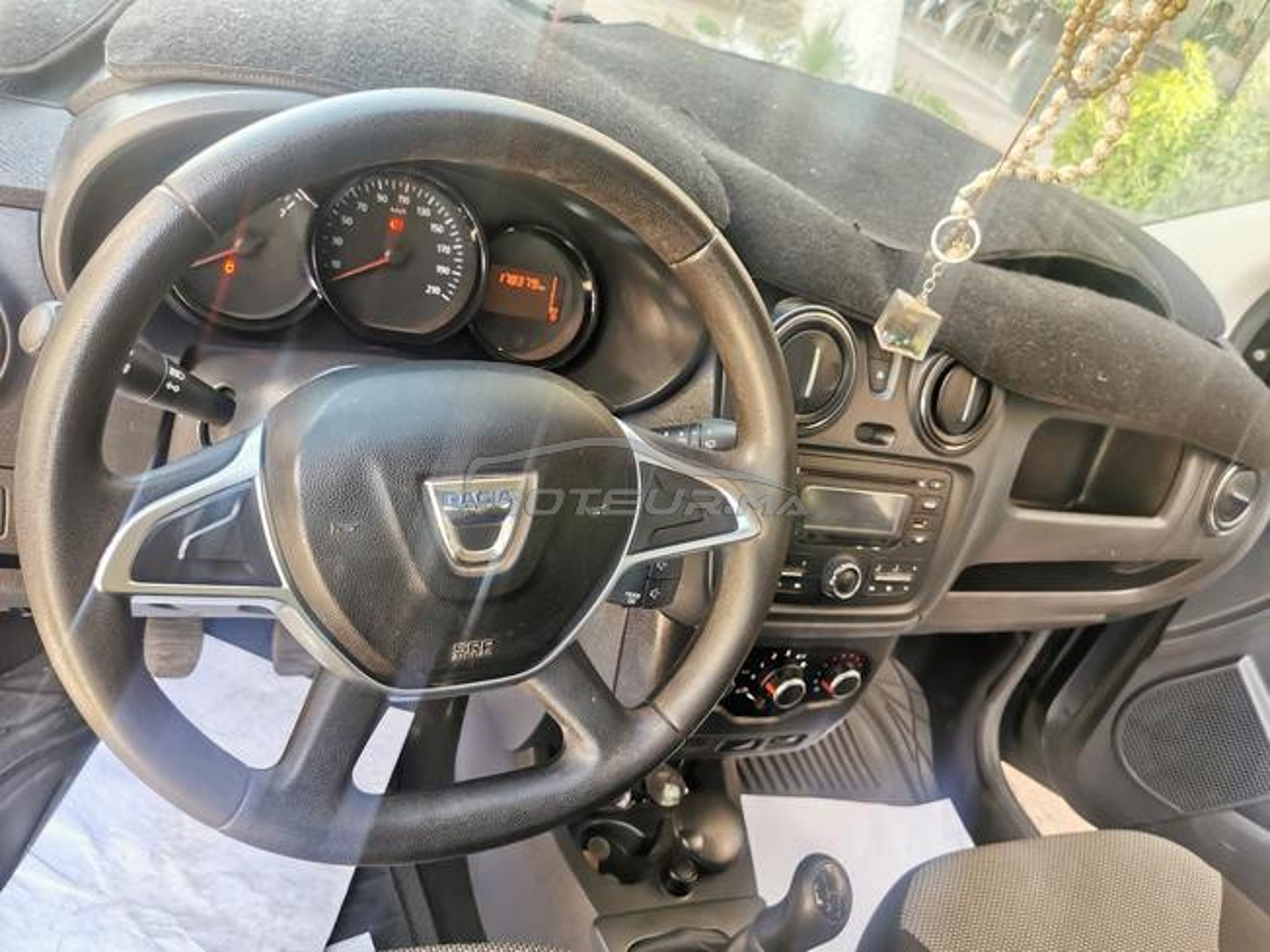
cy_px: 476
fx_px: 991
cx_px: 635
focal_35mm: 27
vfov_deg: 51.4
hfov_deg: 65.3
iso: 100
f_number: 1.6
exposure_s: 1/100
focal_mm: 5.56
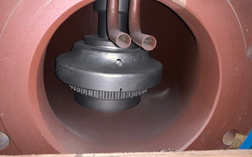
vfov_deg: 44.5
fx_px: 192
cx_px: 125
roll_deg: -4.4
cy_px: 81
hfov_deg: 66.5
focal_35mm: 28
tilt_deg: -14.8
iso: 64
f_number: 1.8
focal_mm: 4.25
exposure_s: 1/17
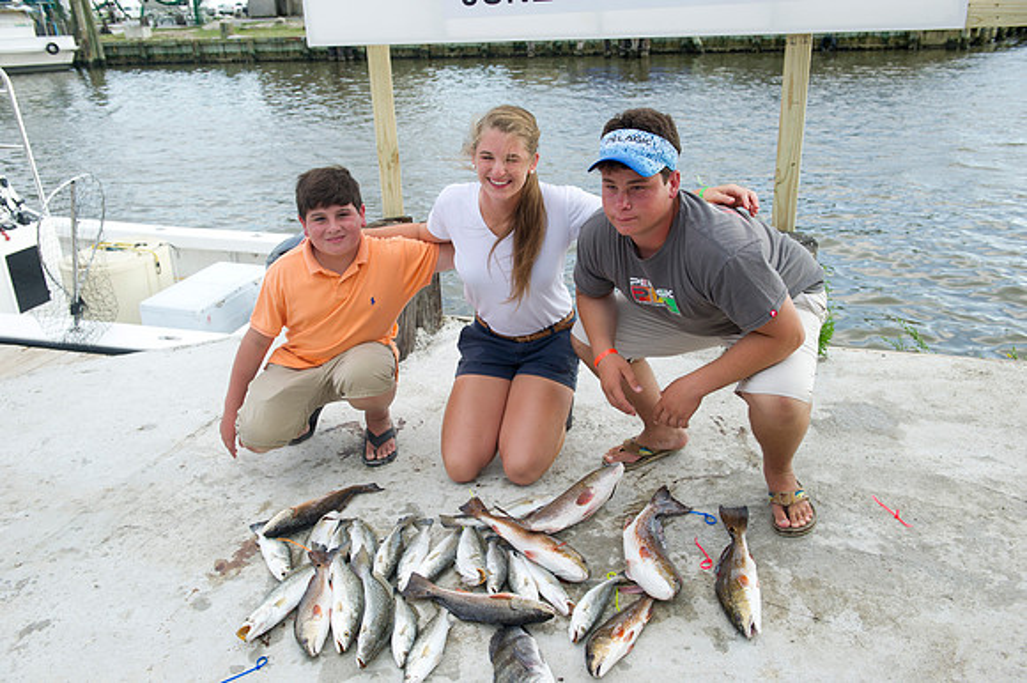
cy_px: 342
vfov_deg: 41.1
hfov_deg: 58.7
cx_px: 514
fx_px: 912
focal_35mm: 32
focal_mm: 32
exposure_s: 1/200
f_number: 5.6
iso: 200
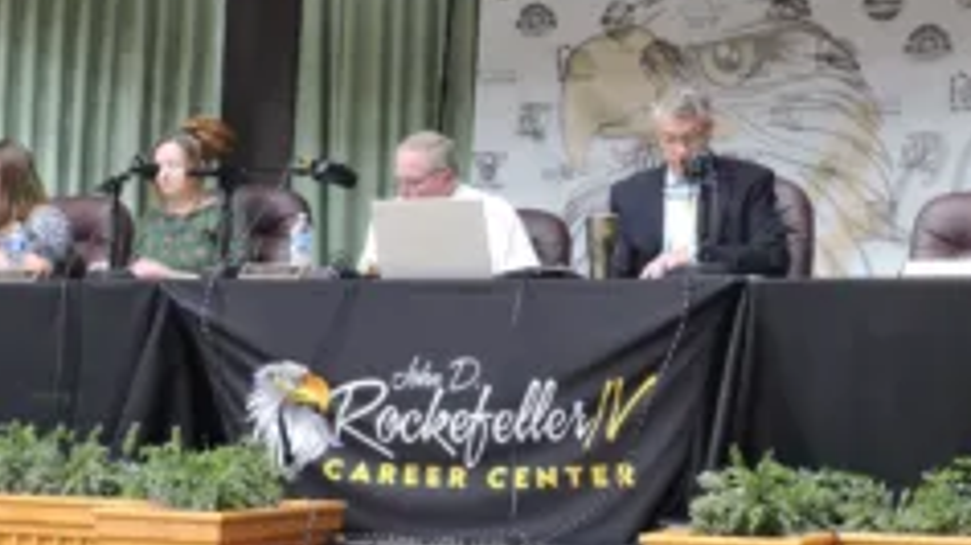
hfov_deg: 26.7
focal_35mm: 79
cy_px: 160
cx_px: 672
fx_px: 2033
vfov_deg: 15.2
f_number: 3.4
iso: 400
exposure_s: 1/15
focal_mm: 7.7
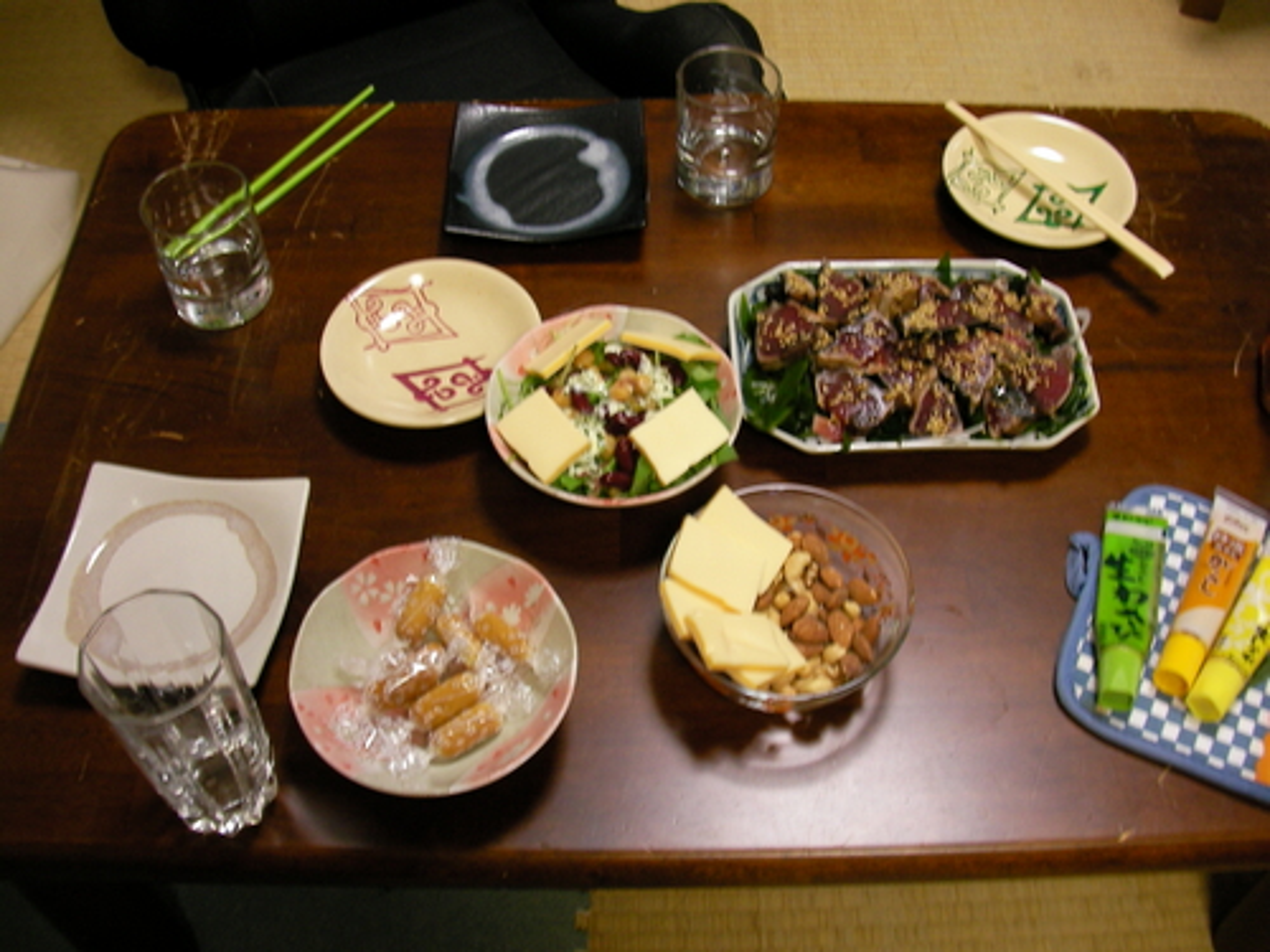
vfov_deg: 35.1
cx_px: 635
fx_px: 1504
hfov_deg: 45.8
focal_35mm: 41
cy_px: 476
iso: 100
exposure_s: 1/10.7
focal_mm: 6.3
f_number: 3.5
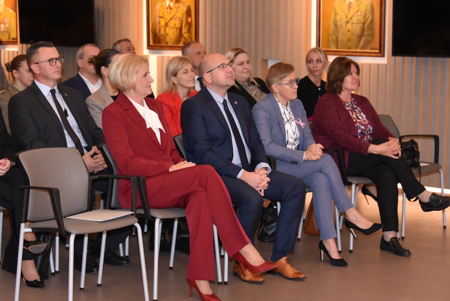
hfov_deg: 25.6
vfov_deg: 17.3
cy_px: 152
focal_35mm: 79
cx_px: 202
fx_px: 988
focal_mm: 70
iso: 3200
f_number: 5
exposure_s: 1/60
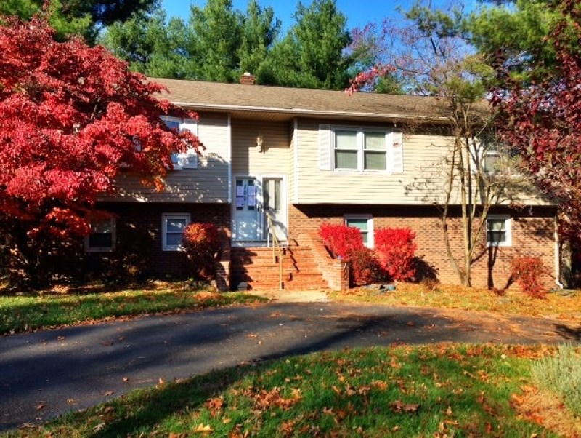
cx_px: 290
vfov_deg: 43.0
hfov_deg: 55.3
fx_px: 555
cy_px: 219
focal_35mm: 33
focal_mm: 4.12
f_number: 2.4
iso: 50
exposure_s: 1/1642
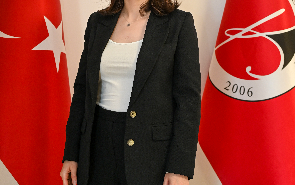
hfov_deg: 26.8
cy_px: -9
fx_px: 619
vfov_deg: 16.5
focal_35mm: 77
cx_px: 147
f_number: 4
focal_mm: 50
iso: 640
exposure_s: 1/60
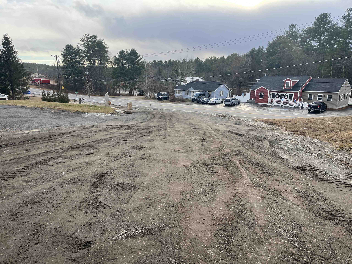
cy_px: 132
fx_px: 264
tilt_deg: -14.6
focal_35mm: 26
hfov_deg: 67.3
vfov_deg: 53.1
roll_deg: -0.2
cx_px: 176
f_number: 1.6
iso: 50
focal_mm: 5.1
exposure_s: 1/810
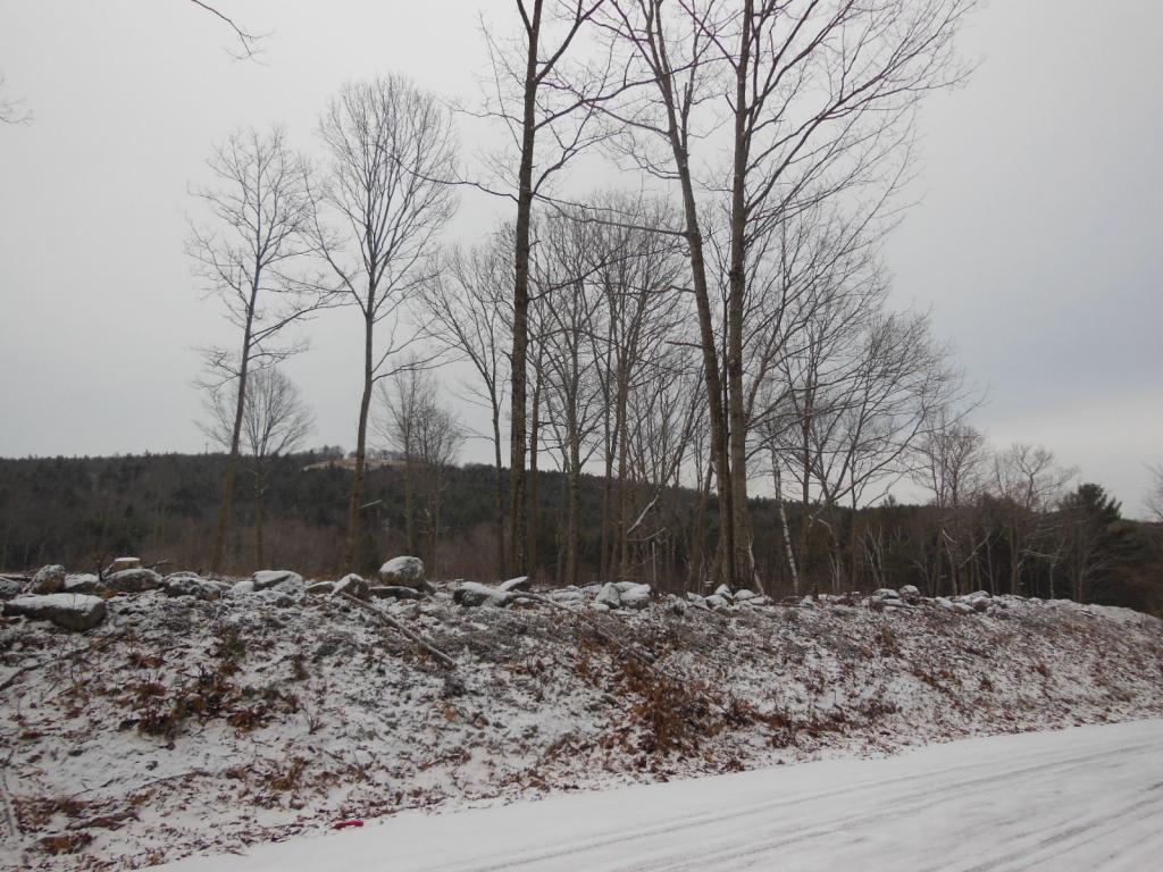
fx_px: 840
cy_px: 436
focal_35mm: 25
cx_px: 582
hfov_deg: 69.4
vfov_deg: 54.9
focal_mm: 4.5
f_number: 3.5
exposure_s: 1/250
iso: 125
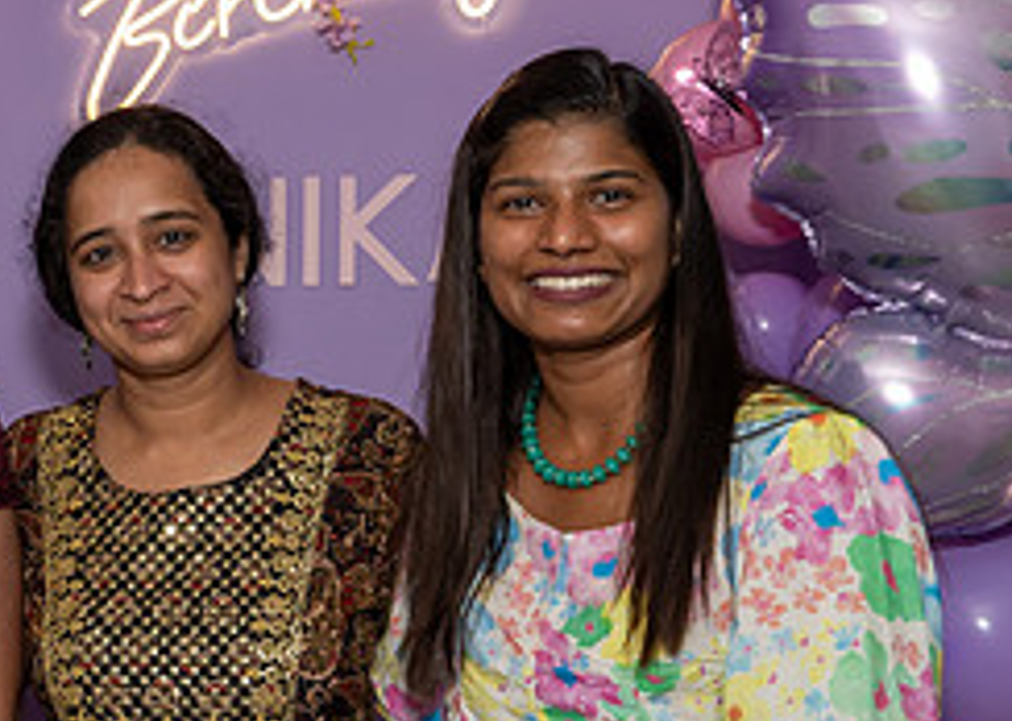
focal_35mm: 78
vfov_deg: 18.3
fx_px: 2241
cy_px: 444
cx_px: -78
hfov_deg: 23.9
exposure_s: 1/250
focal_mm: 20
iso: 500
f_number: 8
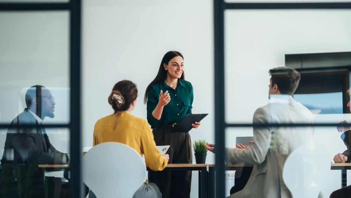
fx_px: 651
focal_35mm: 70
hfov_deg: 30.2
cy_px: 127
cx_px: 180
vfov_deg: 17.2
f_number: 1.2
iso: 100
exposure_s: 1/500
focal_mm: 50
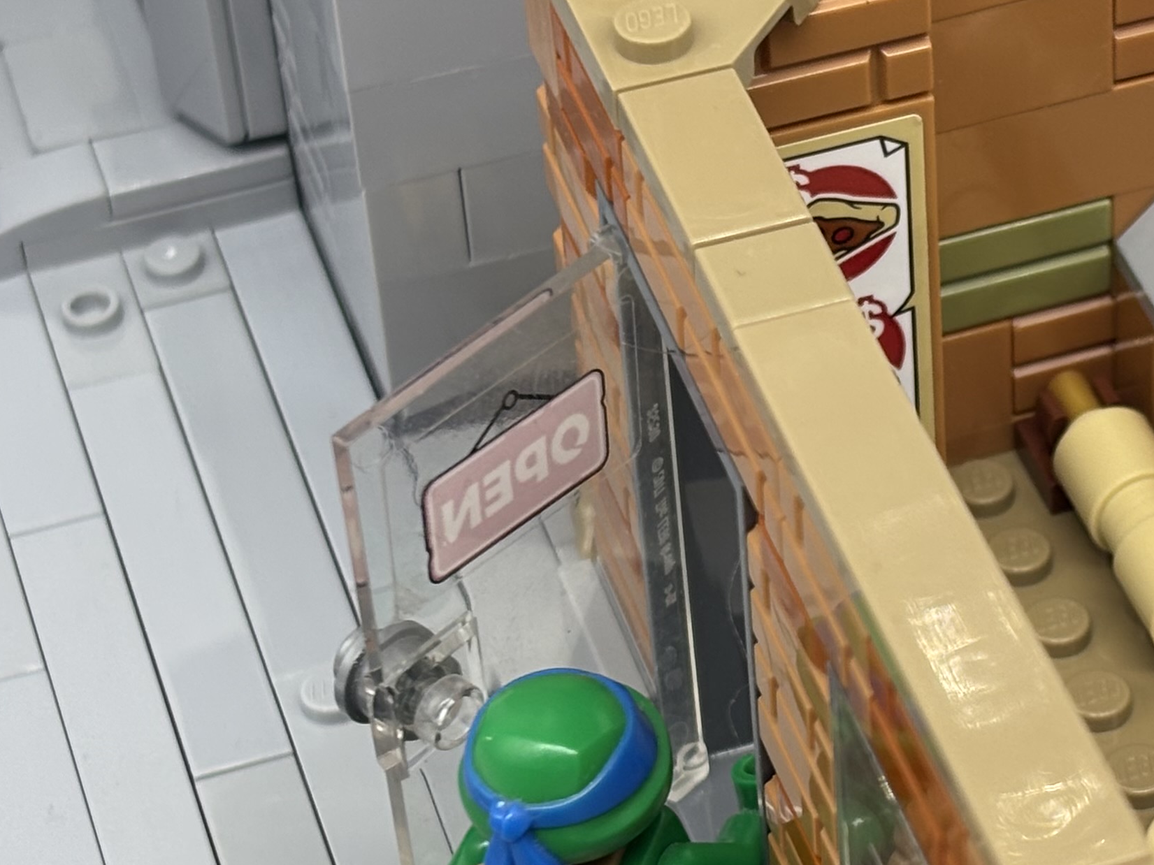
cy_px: 565
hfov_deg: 15.4
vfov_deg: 11.7
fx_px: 4234
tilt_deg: -44.0
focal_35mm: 127
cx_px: 877
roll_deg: +2.4
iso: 50
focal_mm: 5.96
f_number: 1.6
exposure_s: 1/140
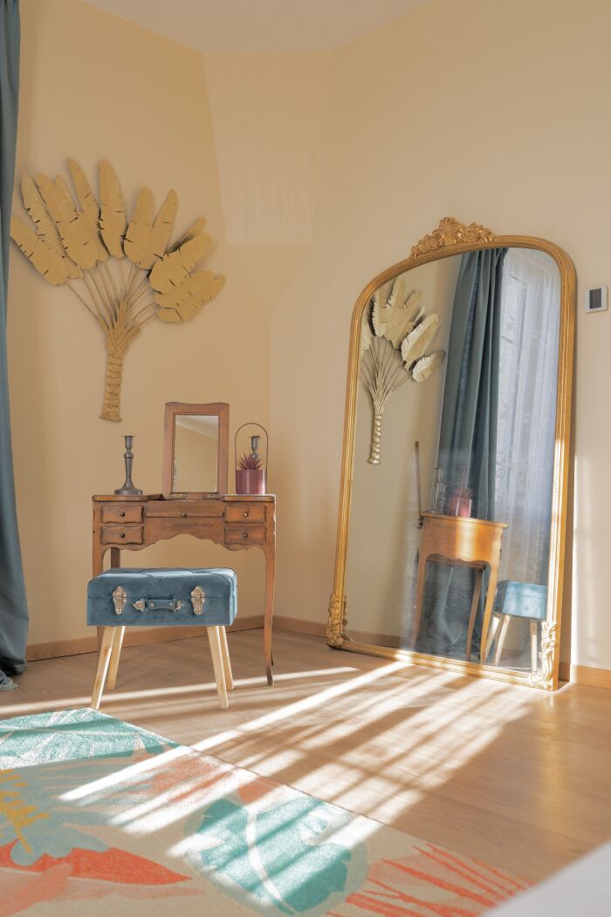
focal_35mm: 35
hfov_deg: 37.8
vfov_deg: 54.5
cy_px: 458
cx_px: 306
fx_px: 892
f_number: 4.5
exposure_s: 1/100
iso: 200
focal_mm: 35
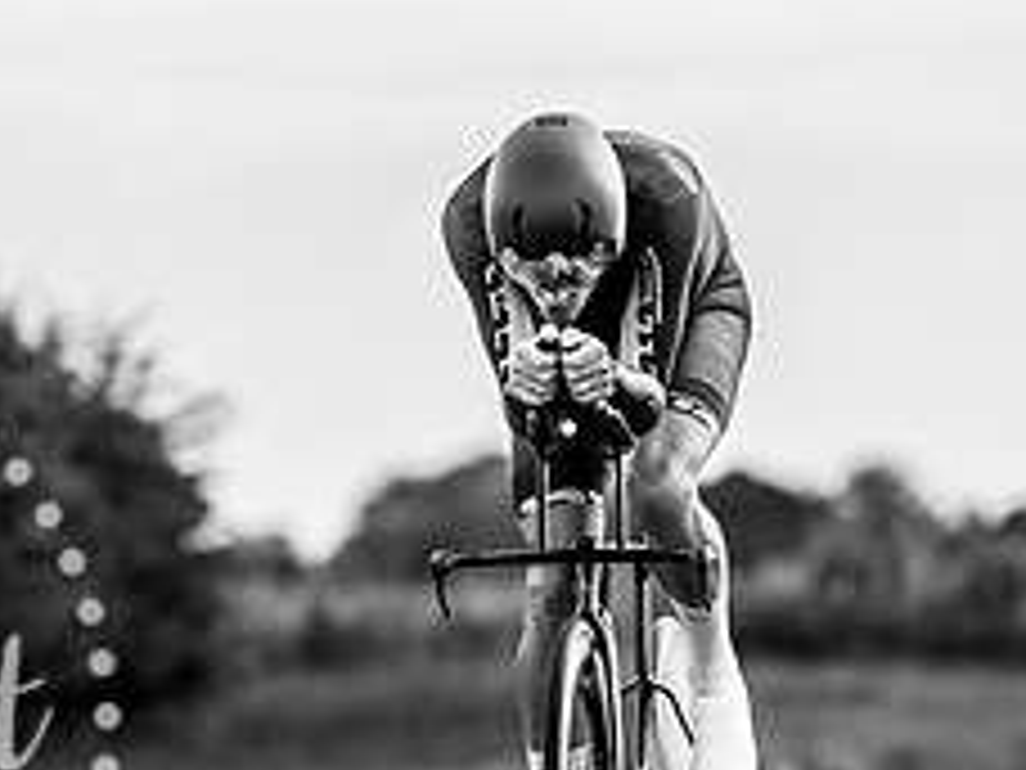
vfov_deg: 3.0
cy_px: 493
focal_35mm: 490
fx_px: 14523
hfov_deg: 4.0
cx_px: 396
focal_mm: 200
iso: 100
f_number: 3.2
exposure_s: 1/1000
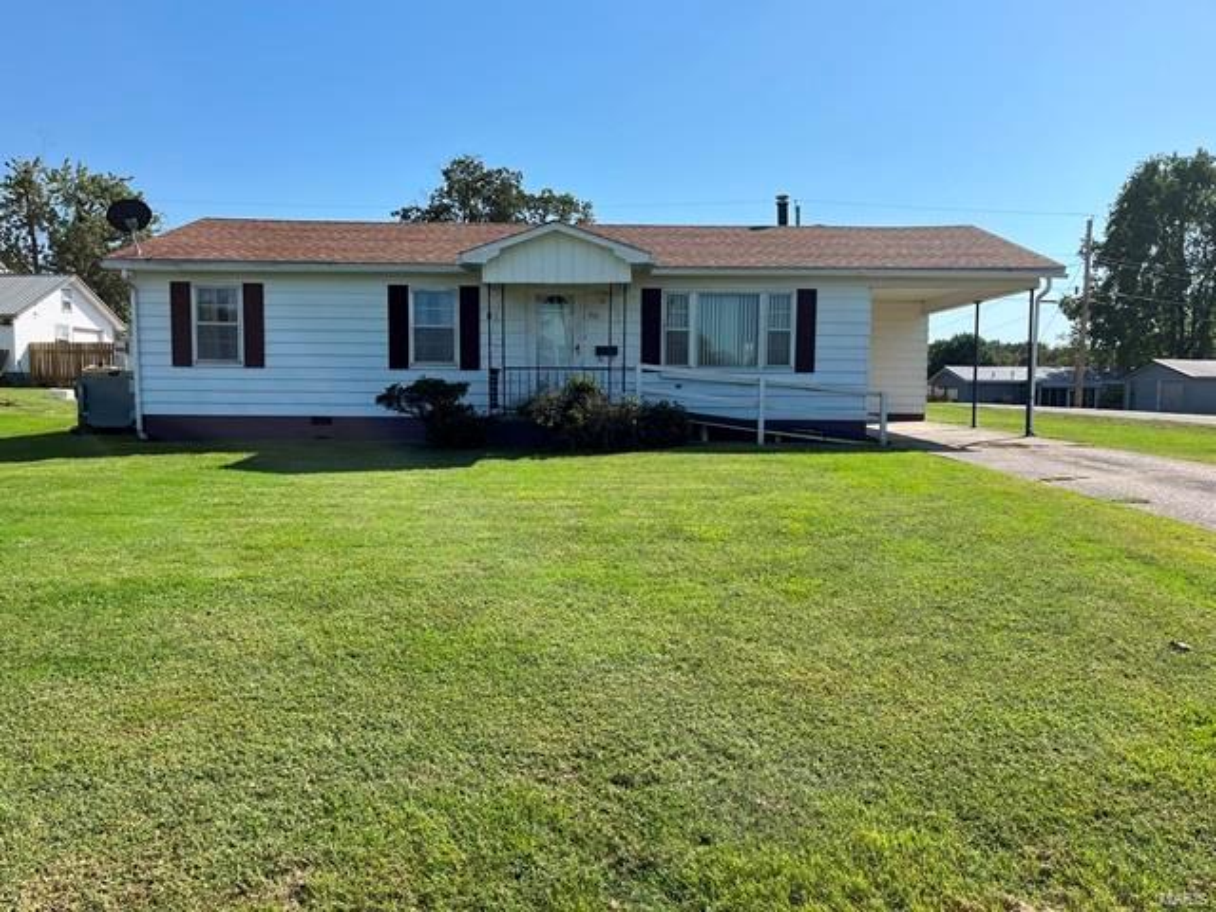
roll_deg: -0.2
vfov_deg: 53.1
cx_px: 608
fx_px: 913
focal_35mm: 26
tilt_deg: -4.5
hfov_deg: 67.3
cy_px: 456
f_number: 1.6
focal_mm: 5.1
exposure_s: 1/3623
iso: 50
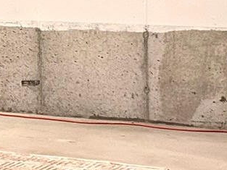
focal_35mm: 170
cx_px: -229
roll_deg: +0.4
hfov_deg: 10.6
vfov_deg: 8.6
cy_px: -51
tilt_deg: +0.5
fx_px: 1115
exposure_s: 1/40
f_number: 1.5
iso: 400
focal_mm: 5.7
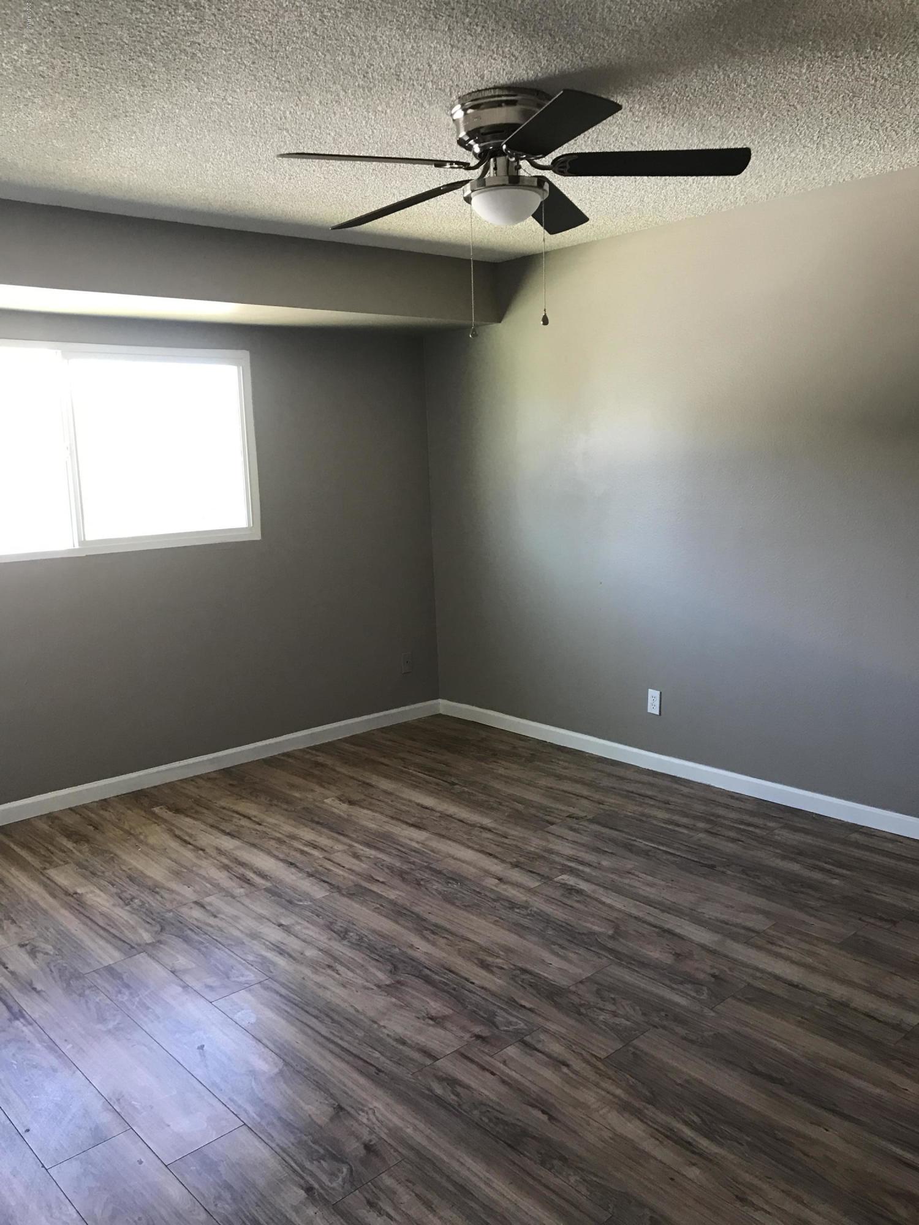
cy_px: 612
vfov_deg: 63.4
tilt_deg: -8.7
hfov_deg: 49.7
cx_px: 460
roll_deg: +1.7
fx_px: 991
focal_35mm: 28
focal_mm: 3.99
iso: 40
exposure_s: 1/20
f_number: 1.8
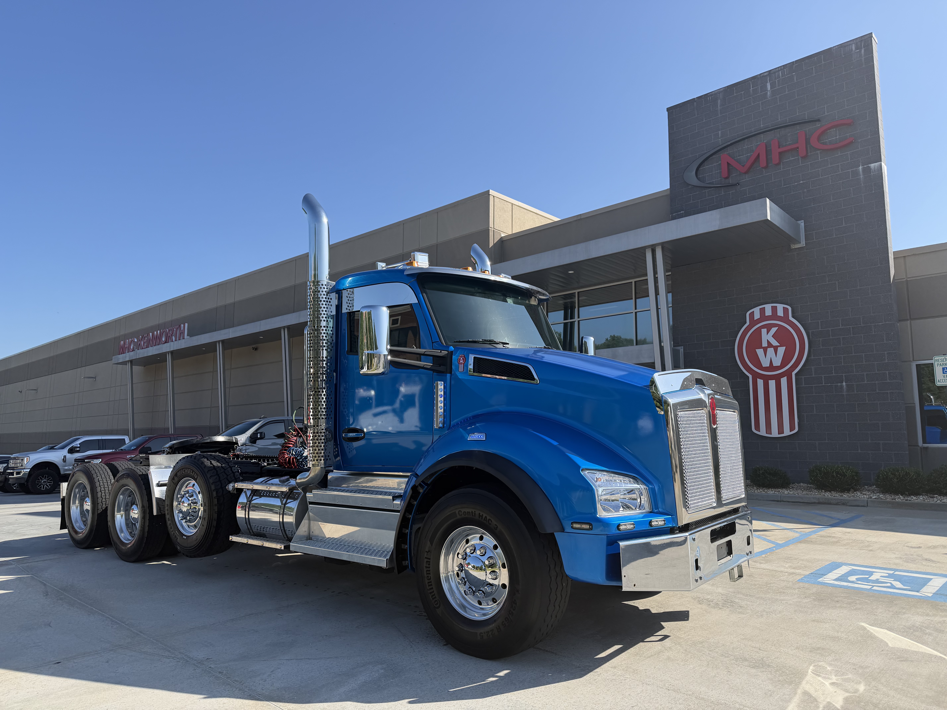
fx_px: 657
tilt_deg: +5.8
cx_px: 474
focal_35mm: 24
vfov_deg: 56.8
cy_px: 355
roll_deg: +0.3
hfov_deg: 71.6
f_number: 1.78
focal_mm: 6.76
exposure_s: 1/2703
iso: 80
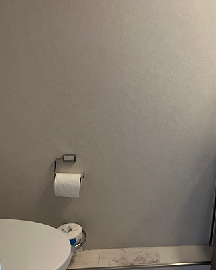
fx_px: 312
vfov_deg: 46.8
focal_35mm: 39
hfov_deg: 36.5
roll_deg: -3.4
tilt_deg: -18.8
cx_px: 183
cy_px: 131
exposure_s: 1/50
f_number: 1.8
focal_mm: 3.99
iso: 125
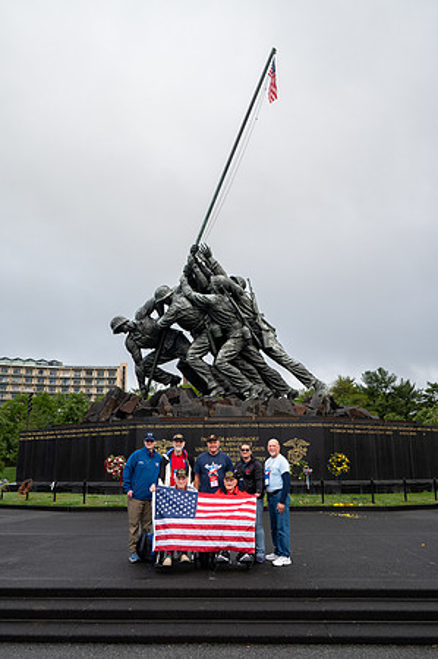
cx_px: 219
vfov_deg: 60.3
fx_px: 567
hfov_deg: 42.2
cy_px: 330
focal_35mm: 31
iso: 110
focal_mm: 31
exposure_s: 1/100
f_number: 6.3
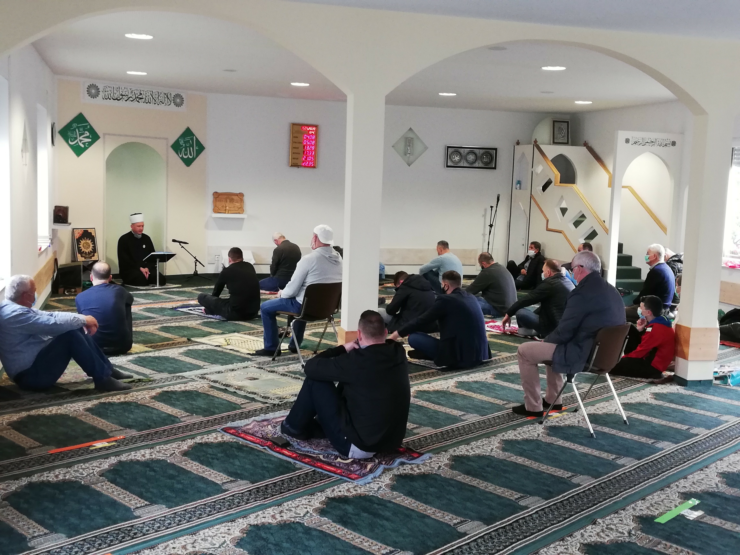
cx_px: 370
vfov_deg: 36.0
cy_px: 278
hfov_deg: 46.8
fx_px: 855
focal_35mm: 40
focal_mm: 3.81
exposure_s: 1/33.3
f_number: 2.2
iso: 200
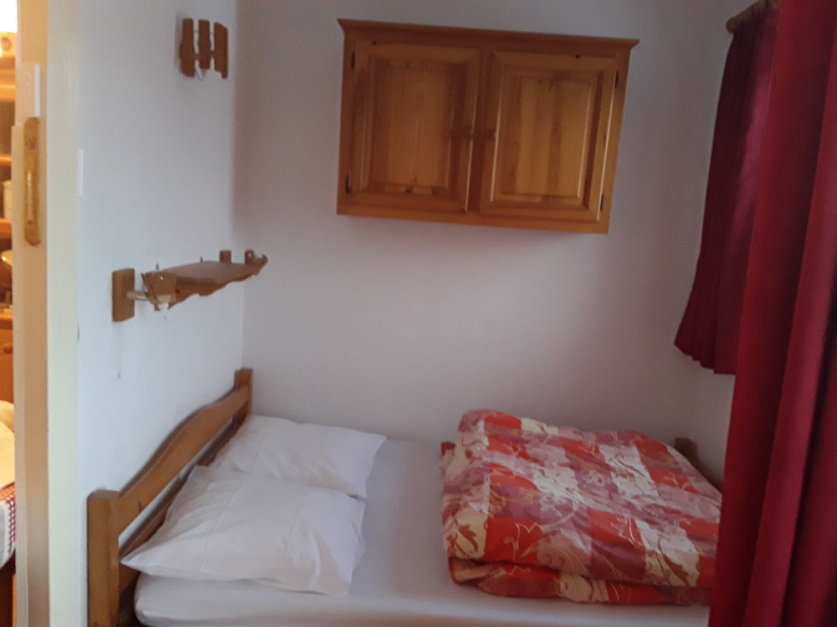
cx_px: 418
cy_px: 314
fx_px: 653
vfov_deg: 51.4
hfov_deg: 65.3
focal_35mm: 27
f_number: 1.9
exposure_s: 1/17
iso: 160
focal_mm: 2.91
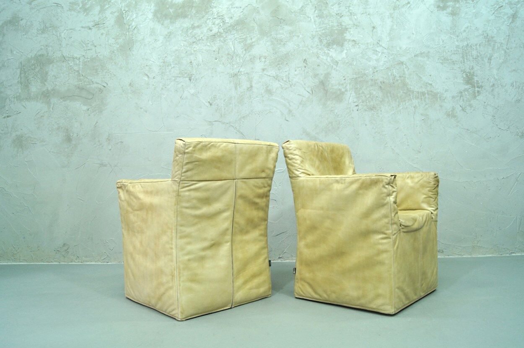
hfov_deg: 62.0
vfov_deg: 43.6
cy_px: 174
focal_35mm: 30
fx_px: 436
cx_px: 262
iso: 400
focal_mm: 20
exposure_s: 1/10
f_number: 8
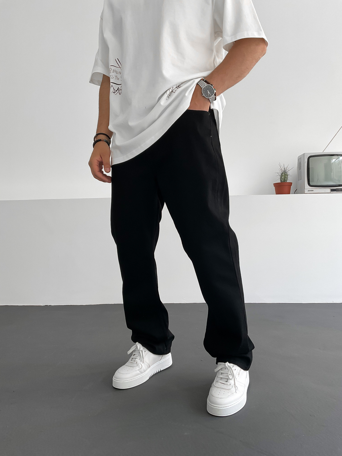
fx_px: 382
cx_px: 171
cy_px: 228
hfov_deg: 48.2
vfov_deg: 61.7
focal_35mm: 29
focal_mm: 3
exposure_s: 1/120
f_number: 1.8
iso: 40
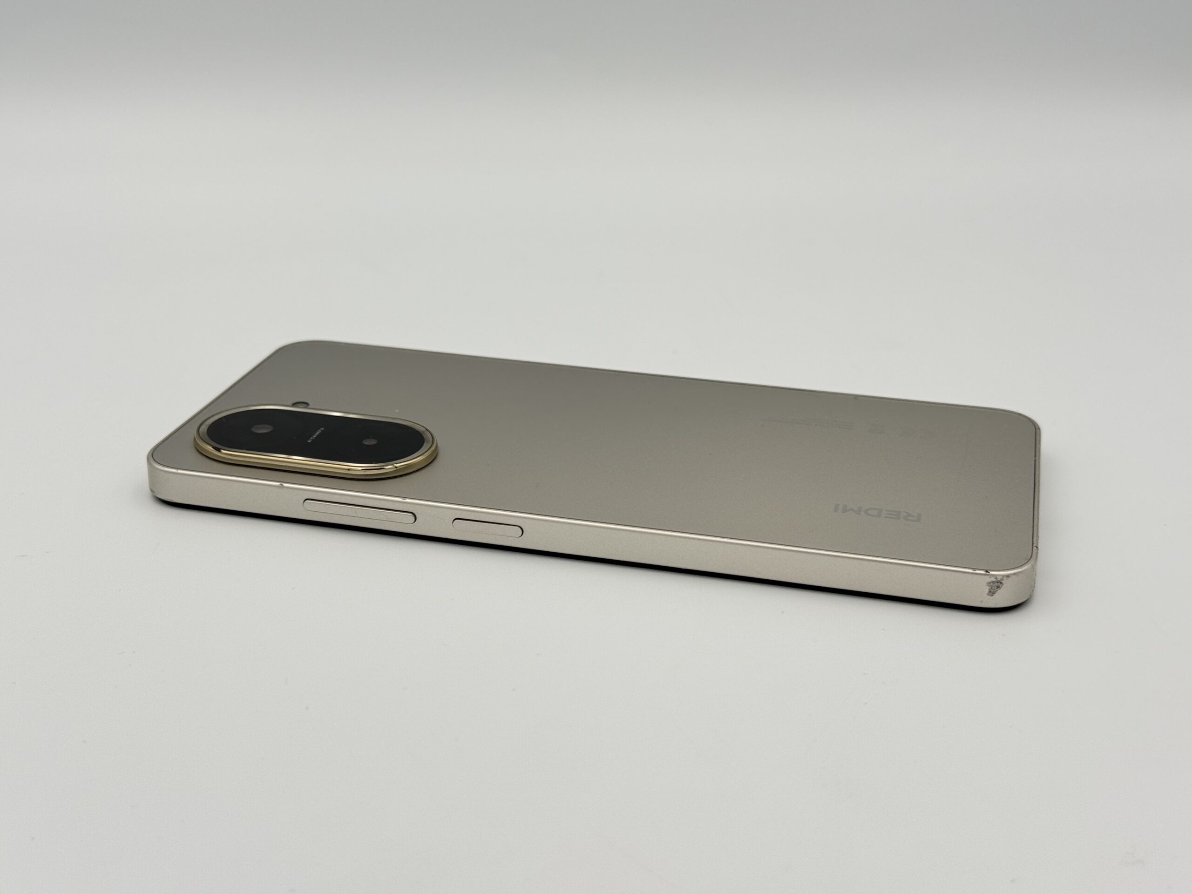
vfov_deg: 30.3
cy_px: 447
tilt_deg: -23.6
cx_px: 596
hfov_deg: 39.7
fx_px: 1653
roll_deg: -1.1
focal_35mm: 48
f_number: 1.78
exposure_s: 1/530
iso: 64
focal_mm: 6.76
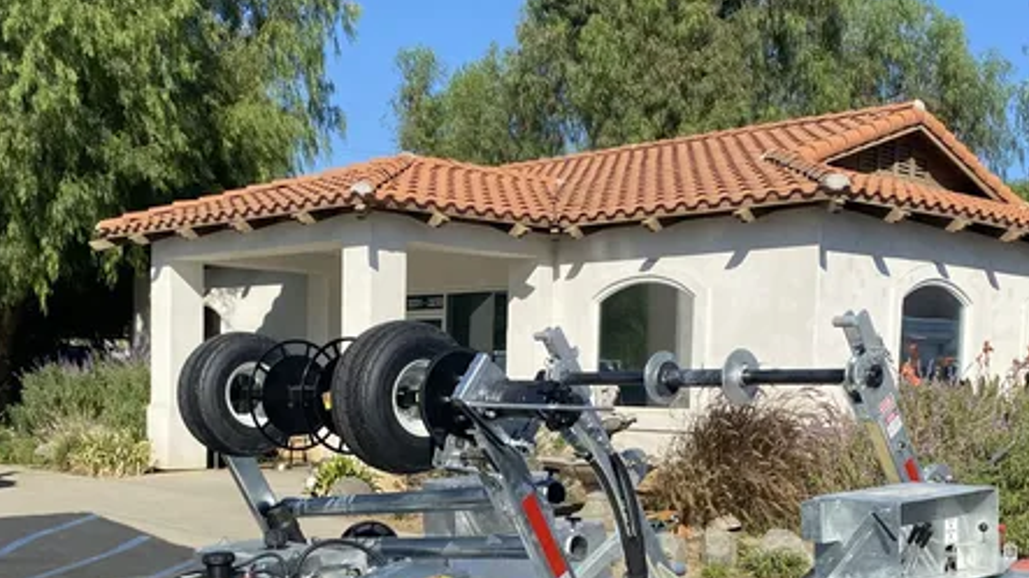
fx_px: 1309
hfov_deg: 42.8
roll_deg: -1.9
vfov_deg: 24.5
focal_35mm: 48
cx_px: 451
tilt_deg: -4.6
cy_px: 468
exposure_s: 1/2625
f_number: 1.8
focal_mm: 4.25
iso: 32
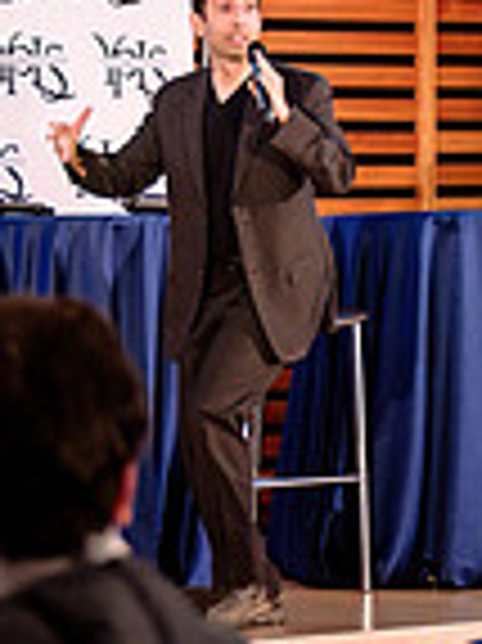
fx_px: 4760
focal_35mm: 256
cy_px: 286
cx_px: 543
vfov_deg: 7.7
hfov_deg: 5.8
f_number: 2.8
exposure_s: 1/125
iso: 800
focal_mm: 55
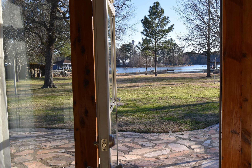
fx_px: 294
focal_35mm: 42
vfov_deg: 31.9
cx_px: 163
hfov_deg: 45.8
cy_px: 91
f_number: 8
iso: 200
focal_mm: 20
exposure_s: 1/250
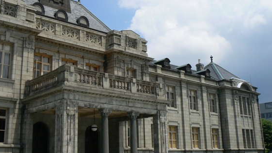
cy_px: 62
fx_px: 325
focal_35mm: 45
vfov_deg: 26.5
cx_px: 120
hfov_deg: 45.4
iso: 80
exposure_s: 1/400
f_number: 8
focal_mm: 6
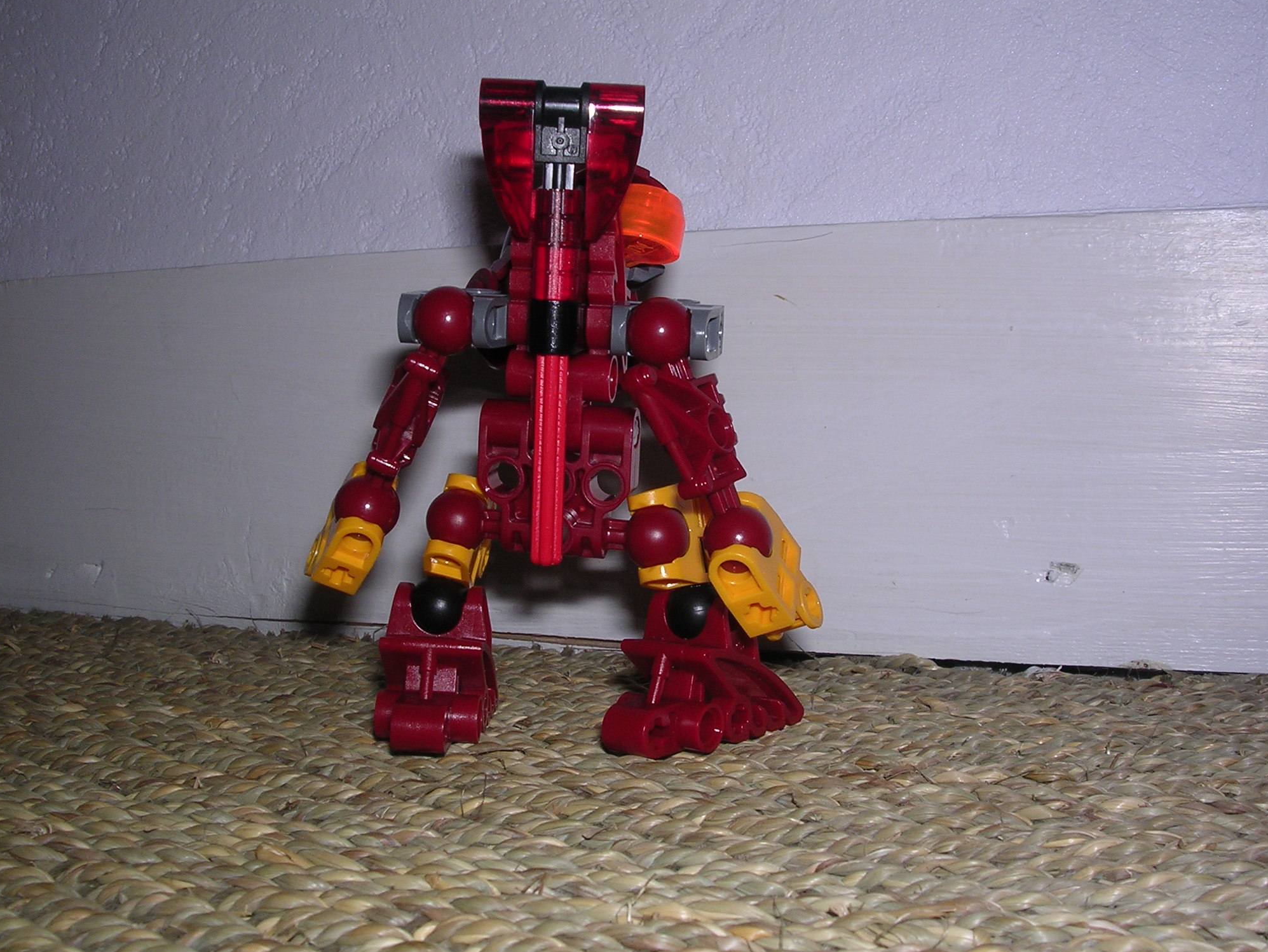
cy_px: 471
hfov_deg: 47.9
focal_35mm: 39
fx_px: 1429
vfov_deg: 36.8
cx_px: 634
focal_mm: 5.8
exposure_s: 1/60.1
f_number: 5.6
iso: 100
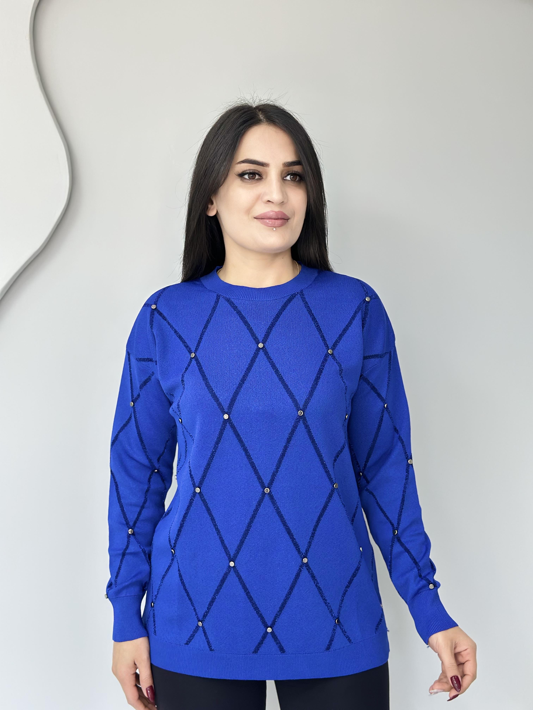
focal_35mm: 48
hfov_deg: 30.3
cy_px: 355
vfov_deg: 39.7
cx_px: 266
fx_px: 985
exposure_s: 1/100
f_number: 1.78
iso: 125
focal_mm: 6.86
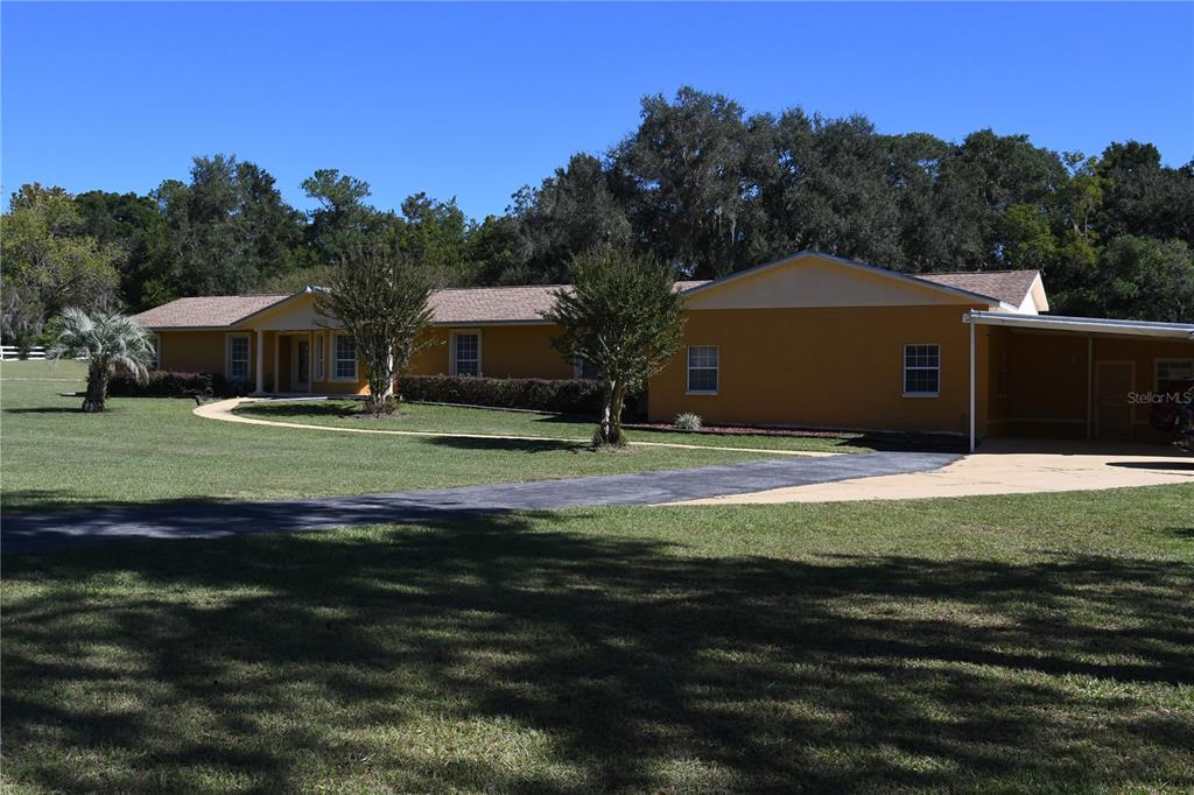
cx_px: 597
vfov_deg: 36.8
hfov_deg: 53.1
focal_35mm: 36
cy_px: 398
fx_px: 1194
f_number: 8
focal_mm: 24
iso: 800
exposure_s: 1/1600
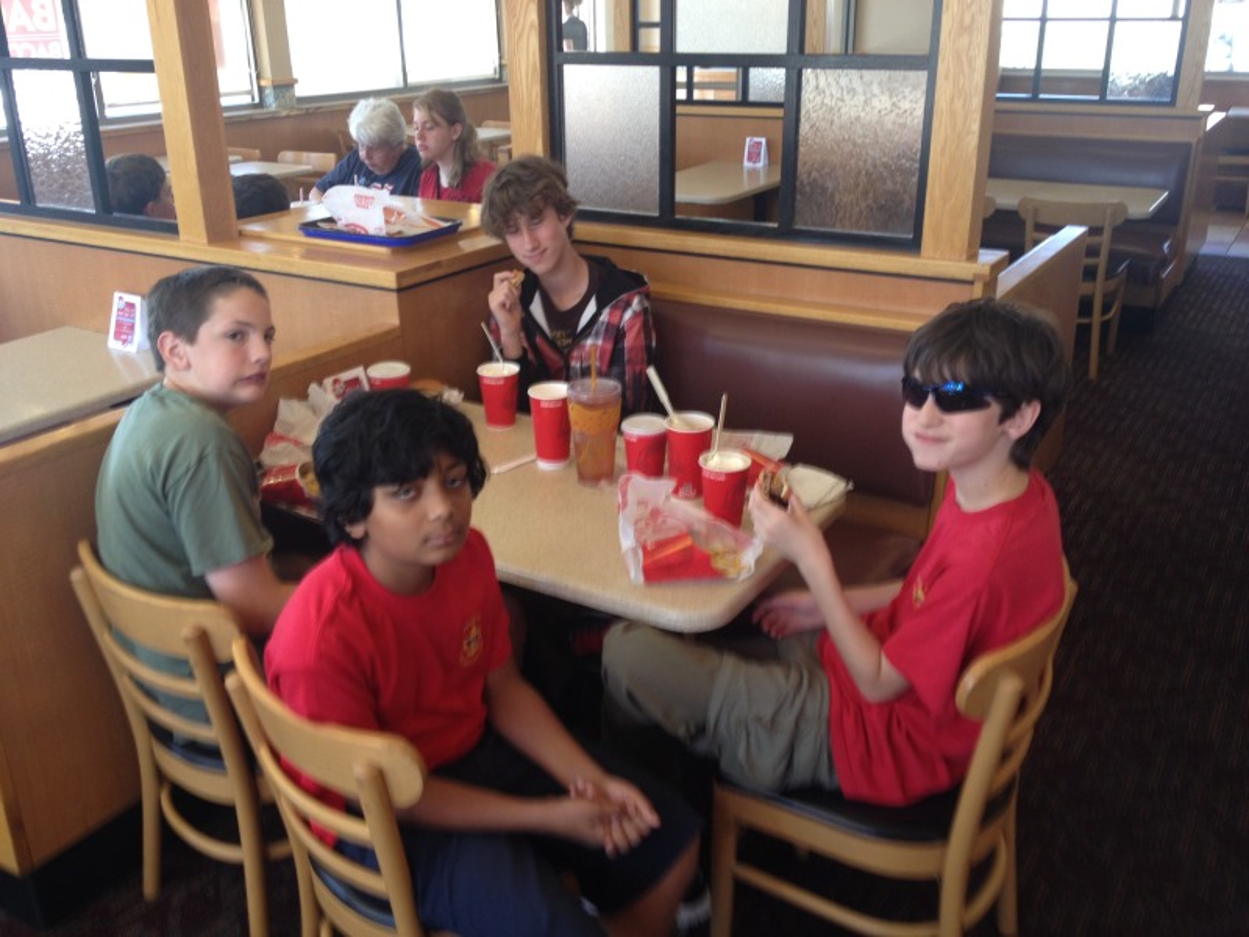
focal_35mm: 35
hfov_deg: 52.6
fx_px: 1263
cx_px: 624
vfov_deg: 40.7
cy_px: 468
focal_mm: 4.28
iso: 50
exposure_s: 1/30
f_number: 2.4
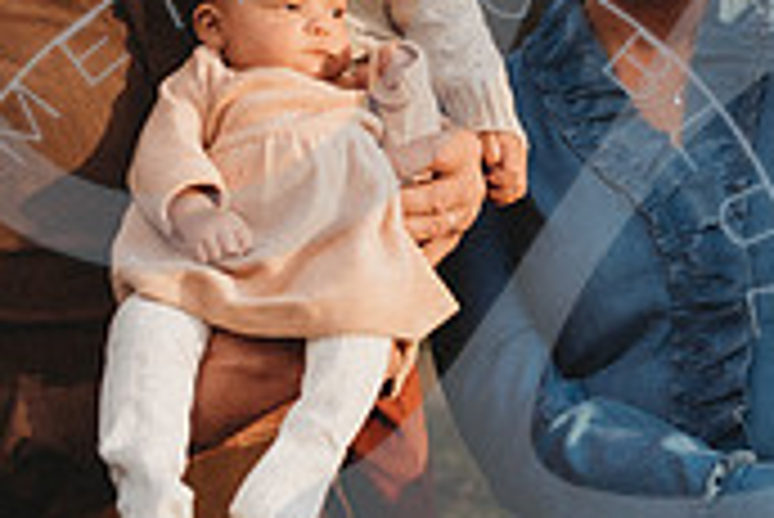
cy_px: 11
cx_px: 580
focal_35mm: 118
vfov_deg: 11.5
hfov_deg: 17.2
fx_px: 2539
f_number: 2.8
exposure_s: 1/500
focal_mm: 35
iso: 100
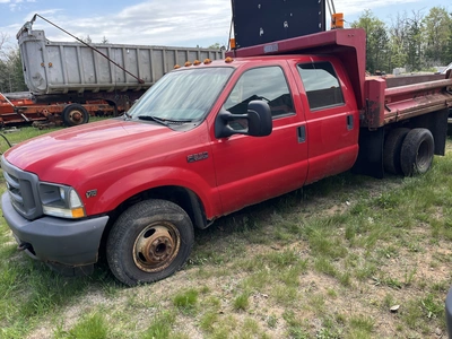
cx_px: 226
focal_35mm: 26
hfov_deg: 67.3
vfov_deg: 53.1
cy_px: 170
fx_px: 339
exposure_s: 1/821
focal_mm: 5.1
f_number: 1.6
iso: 50
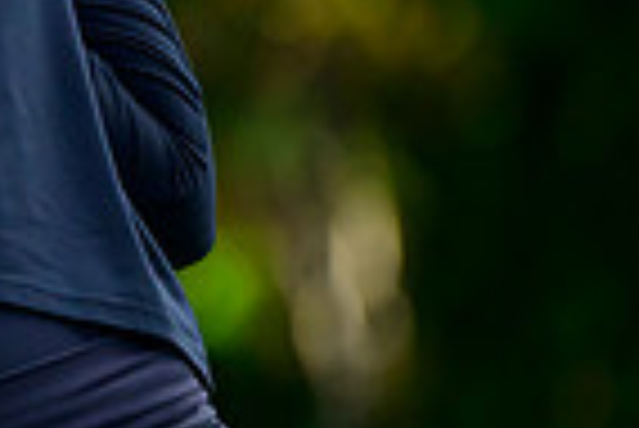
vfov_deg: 1.1
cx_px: -648
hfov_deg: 1.7
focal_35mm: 1224
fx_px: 21748
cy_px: -176
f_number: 2.8
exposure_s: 1/2000
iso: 1250
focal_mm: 200
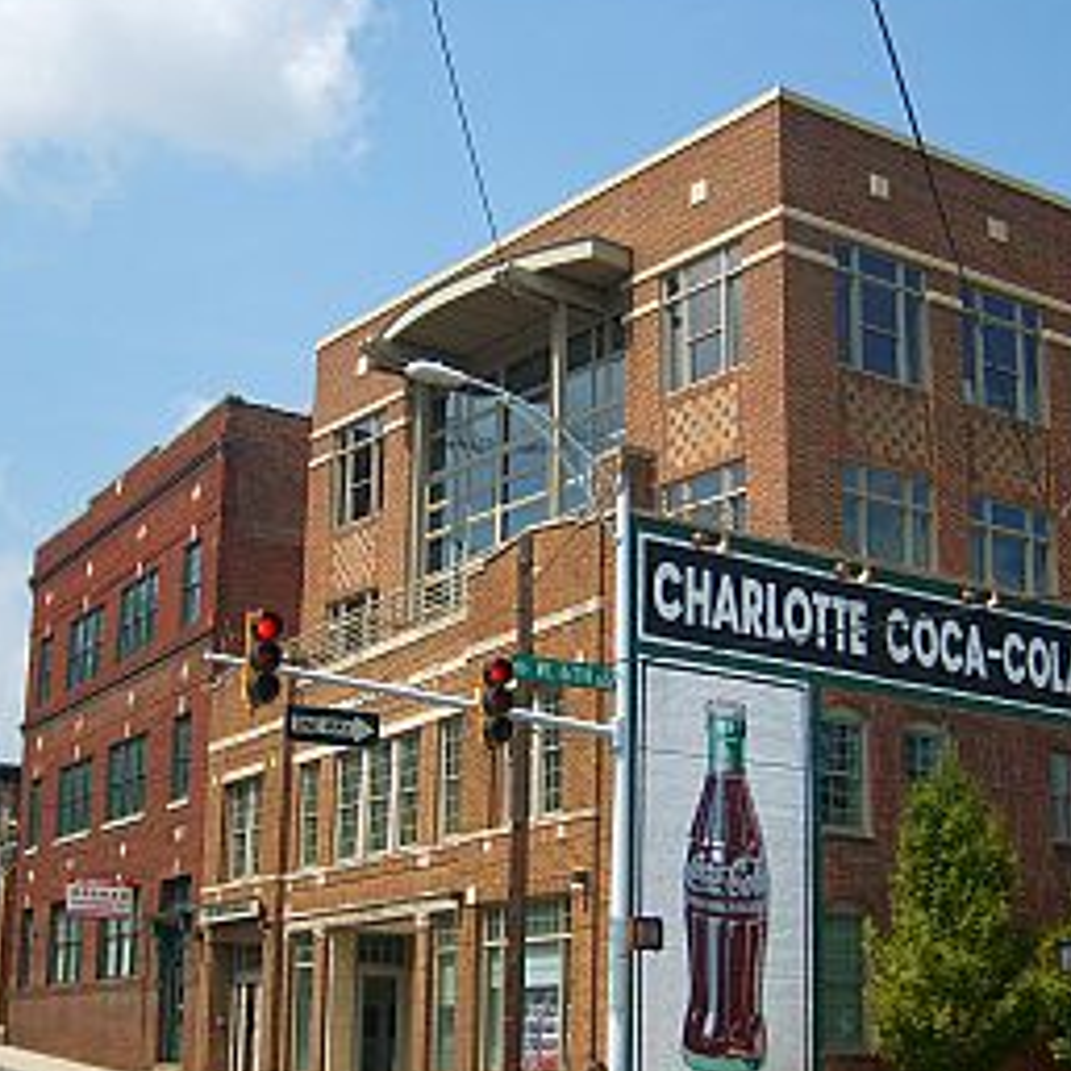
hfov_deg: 32.8
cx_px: 525
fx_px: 1820
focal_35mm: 52
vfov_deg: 32.7
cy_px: 613
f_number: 7.1
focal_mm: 5.8
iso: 50
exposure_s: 1/180
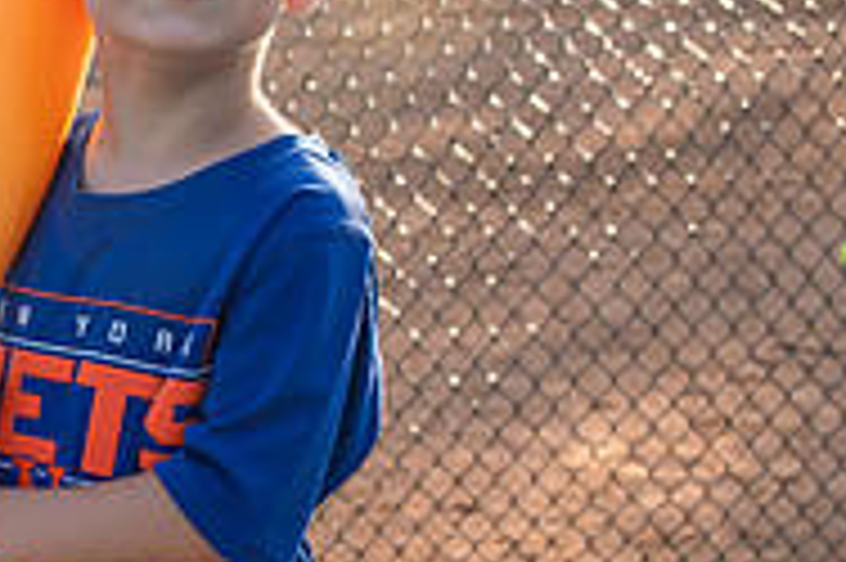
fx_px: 2536
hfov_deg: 18.2
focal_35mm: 108
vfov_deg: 12.6
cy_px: 402
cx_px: -94
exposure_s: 1/250
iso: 400
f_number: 7.1
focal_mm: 35
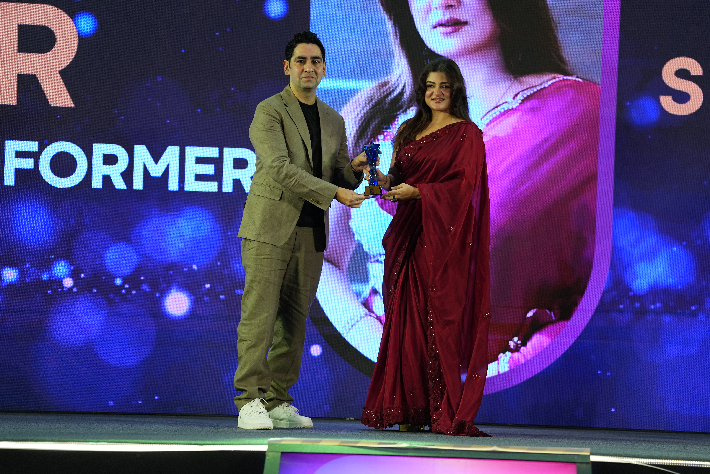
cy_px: 237
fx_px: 3254
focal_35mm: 165
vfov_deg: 8.3
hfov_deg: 12.5
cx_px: 355
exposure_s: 1/160
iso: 640
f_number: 4
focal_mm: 165
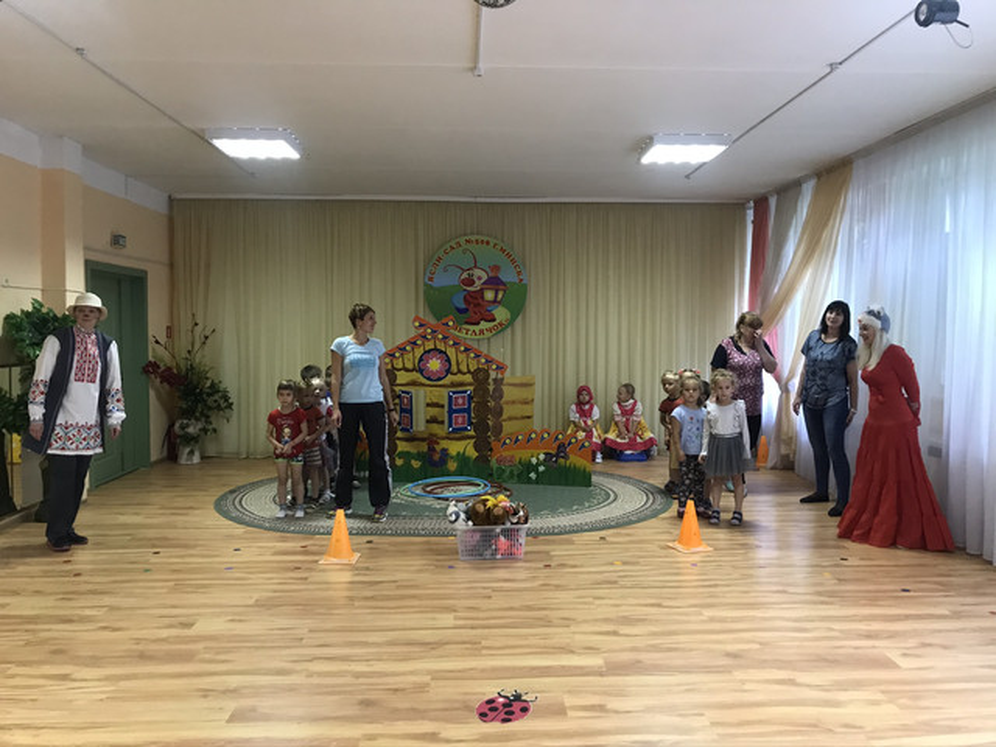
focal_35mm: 28
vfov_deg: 49.7
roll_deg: +0.2
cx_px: 498
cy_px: 374
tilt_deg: -2.5
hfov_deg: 63.4
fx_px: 806
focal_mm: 3.99
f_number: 1.8
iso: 64
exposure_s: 1/17
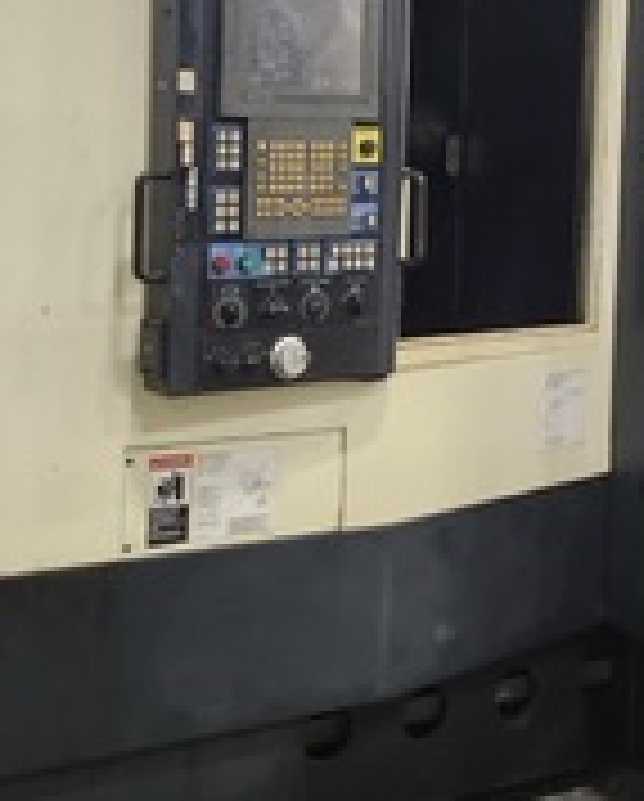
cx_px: 435
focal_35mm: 63
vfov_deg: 29.3
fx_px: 1497
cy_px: 166
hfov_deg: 24.1
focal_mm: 5.54
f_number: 1.8
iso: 320
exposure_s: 1/120
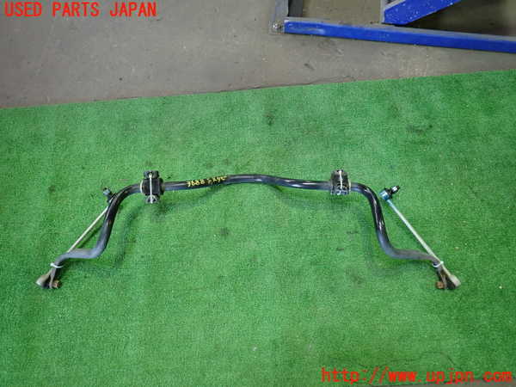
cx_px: 258
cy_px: 194
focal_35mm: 25
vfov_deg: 54.9
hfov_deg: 69.4
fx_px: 373
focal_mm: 4.5
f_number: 2
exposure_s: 1/30
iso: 250
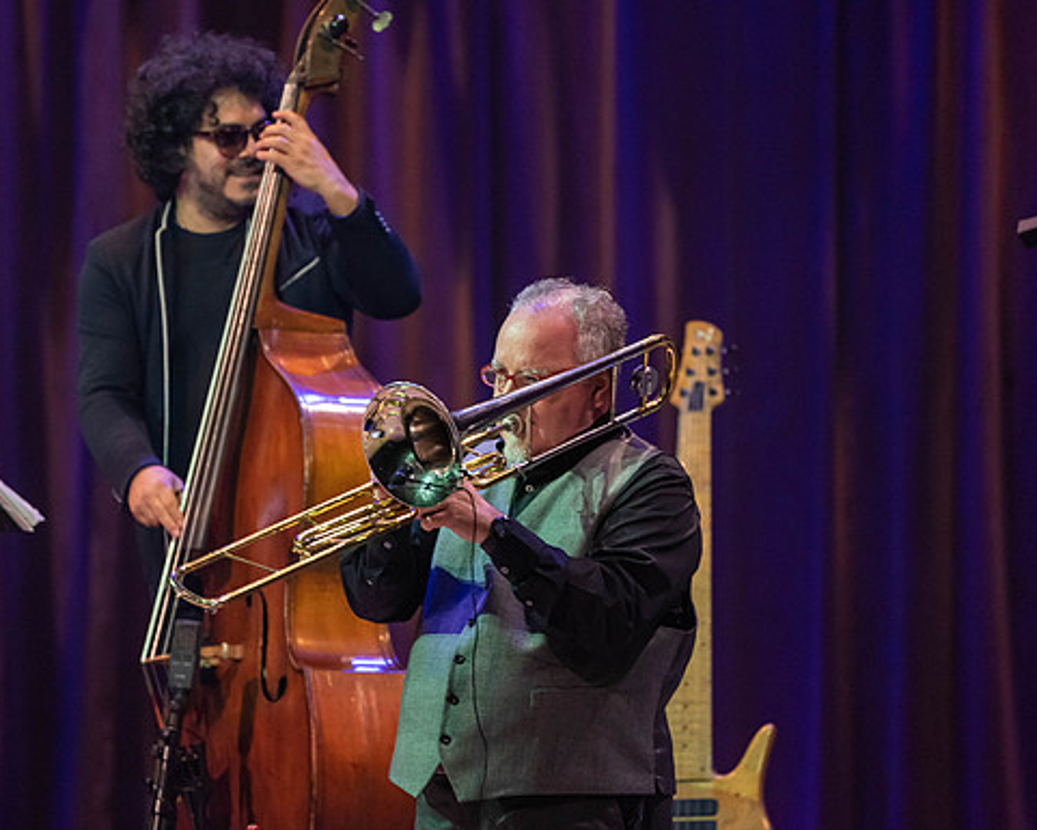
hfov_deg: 4.3
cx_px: 440
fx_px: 13906
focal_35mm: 453
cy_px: 415
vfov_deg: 3.4
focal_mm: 400
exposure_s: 1/320
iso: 3200
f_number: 5.6
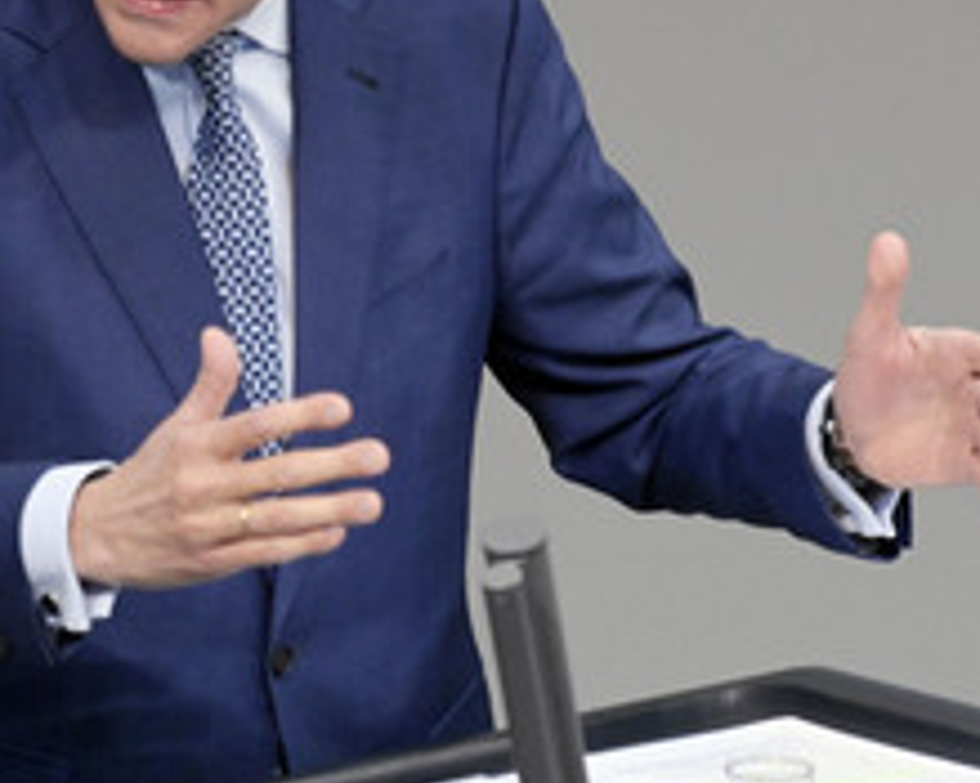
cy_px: 197
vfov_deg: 2.0
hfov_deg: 2.5
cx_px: 324
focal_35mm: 772
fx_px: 22381
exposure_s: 1/400
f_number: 5.6
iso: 12800
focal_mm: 400
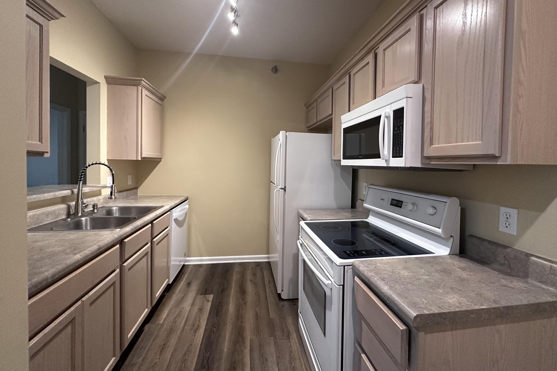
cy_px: 169
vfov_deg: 77.1
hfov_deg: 100.4
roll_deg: -1.4
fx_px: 232
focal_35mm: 15
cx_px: 281
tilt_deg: -1.4
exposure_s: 1/60
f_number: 2.2
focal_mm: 2.22
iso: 400
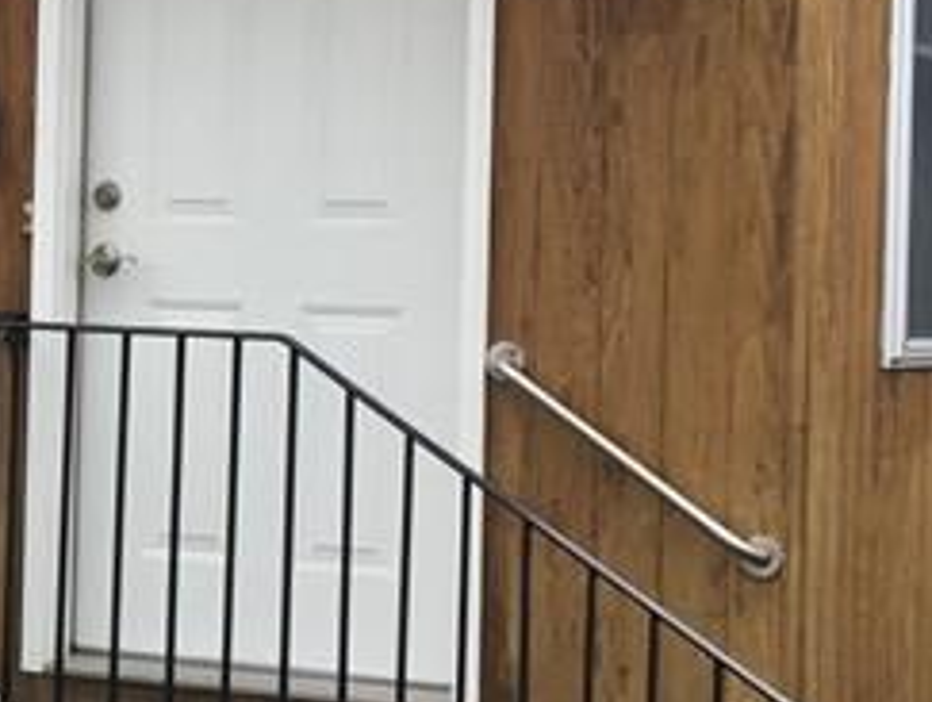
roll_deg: -1.4
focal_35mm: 122
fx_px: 3290
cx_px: -257
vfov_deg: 12.2
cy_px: 249
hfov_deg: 15.4
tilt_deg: +1.9
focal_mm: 4.15
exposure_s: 1/120
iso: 32
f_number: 2.2
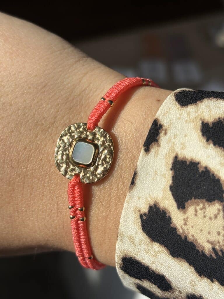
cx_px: 112
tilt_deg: -51.5
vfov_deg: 36.8
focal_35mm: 52
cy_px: 150
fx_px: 449
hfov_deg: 28.0
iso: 40
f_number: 1.6
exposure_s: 1/2778
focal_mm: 5.96
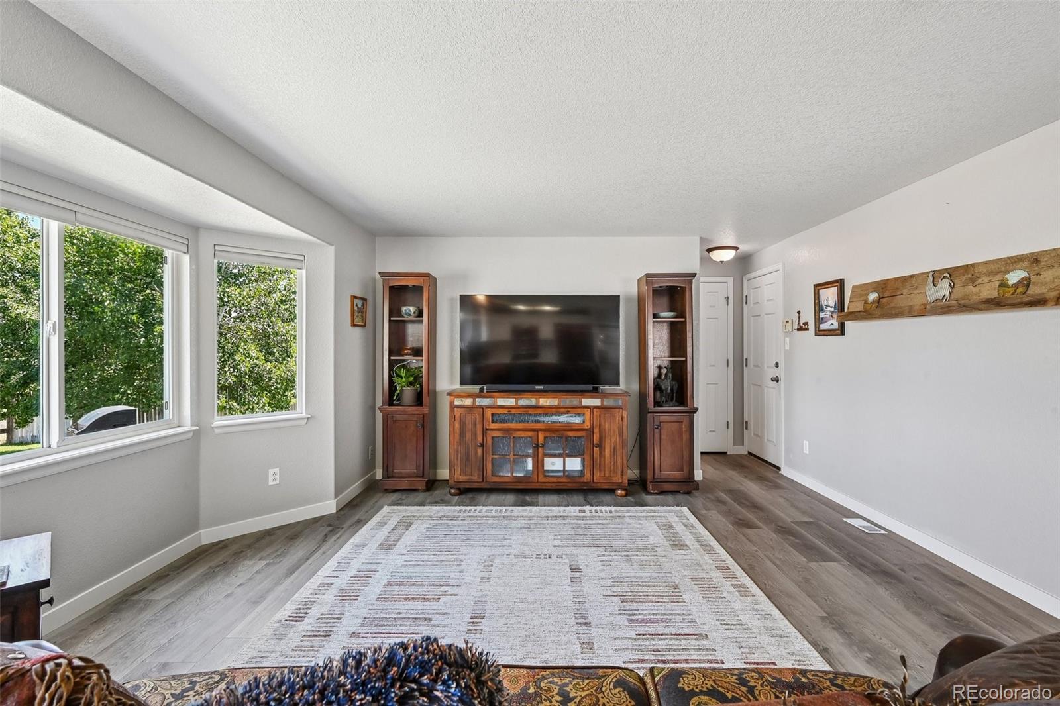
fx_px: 486
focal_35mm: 16
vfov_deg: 72.0
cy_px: 353
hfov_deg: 95.0
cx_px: 530
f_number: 10
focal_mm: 16.5
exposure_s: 1/20
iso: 400
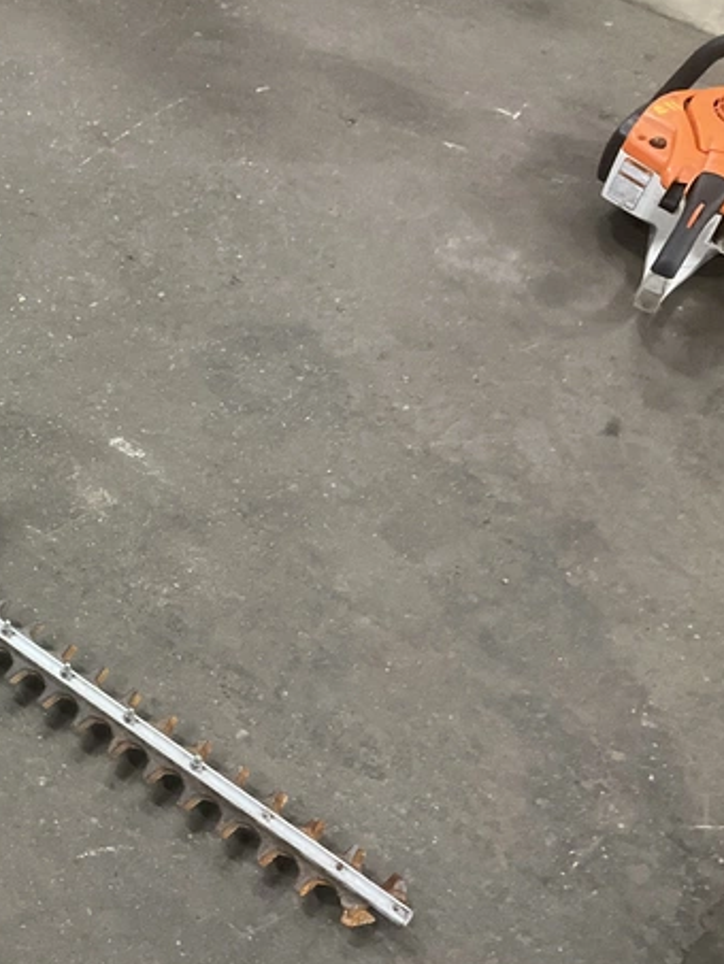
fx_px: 1338
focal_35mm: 48
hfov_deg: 28.3
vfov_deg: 39.6
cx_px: -17
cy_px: 552
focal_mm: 3
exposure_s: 1/40
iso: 320
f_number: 1.8
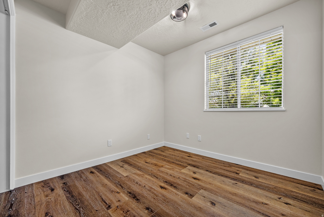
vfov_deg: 81.3
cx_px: 162
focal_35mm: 14
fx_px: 126
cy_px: 108
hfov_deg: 104.2
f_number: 8
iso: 500
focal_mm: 14
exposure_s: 1/5
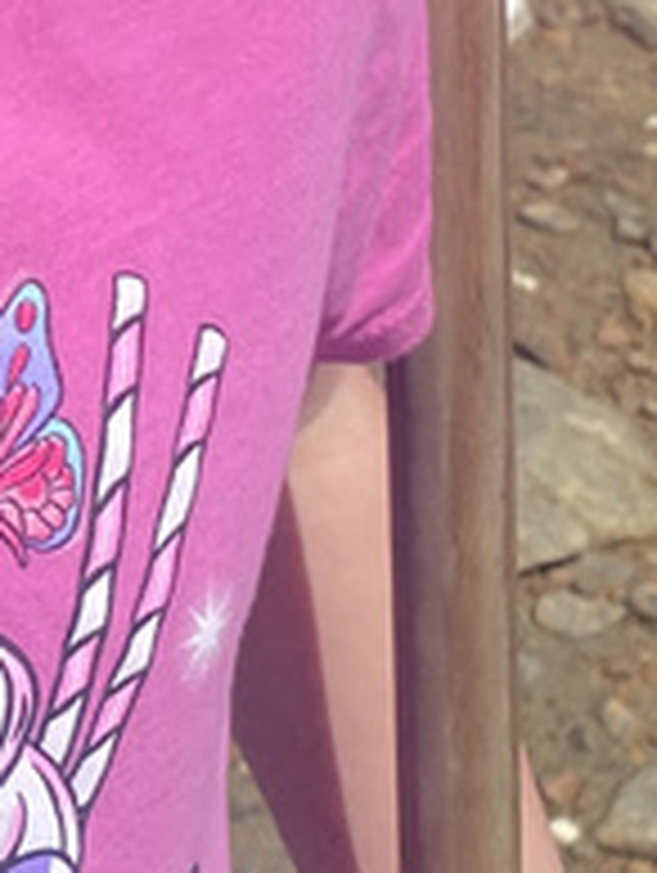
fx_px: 3459
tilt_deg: -22.7
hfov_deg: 10.0
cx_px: -684
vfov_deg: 14.1
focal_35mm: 137
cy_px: -40
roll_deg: +2.6
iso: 32
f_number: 1.8
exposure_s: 1/2817
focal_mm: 4.25
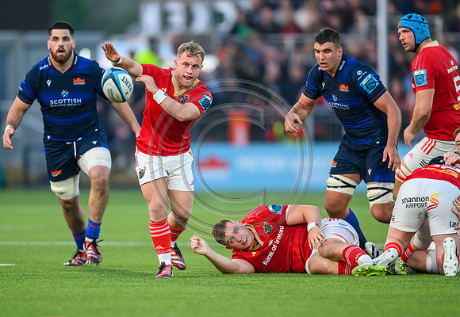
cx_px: 209
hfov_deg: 3.3
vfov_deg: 2.3
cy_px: 164
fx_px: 7989
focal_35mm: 619
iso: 4000
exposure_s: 1/1600
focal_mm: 560
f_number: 4
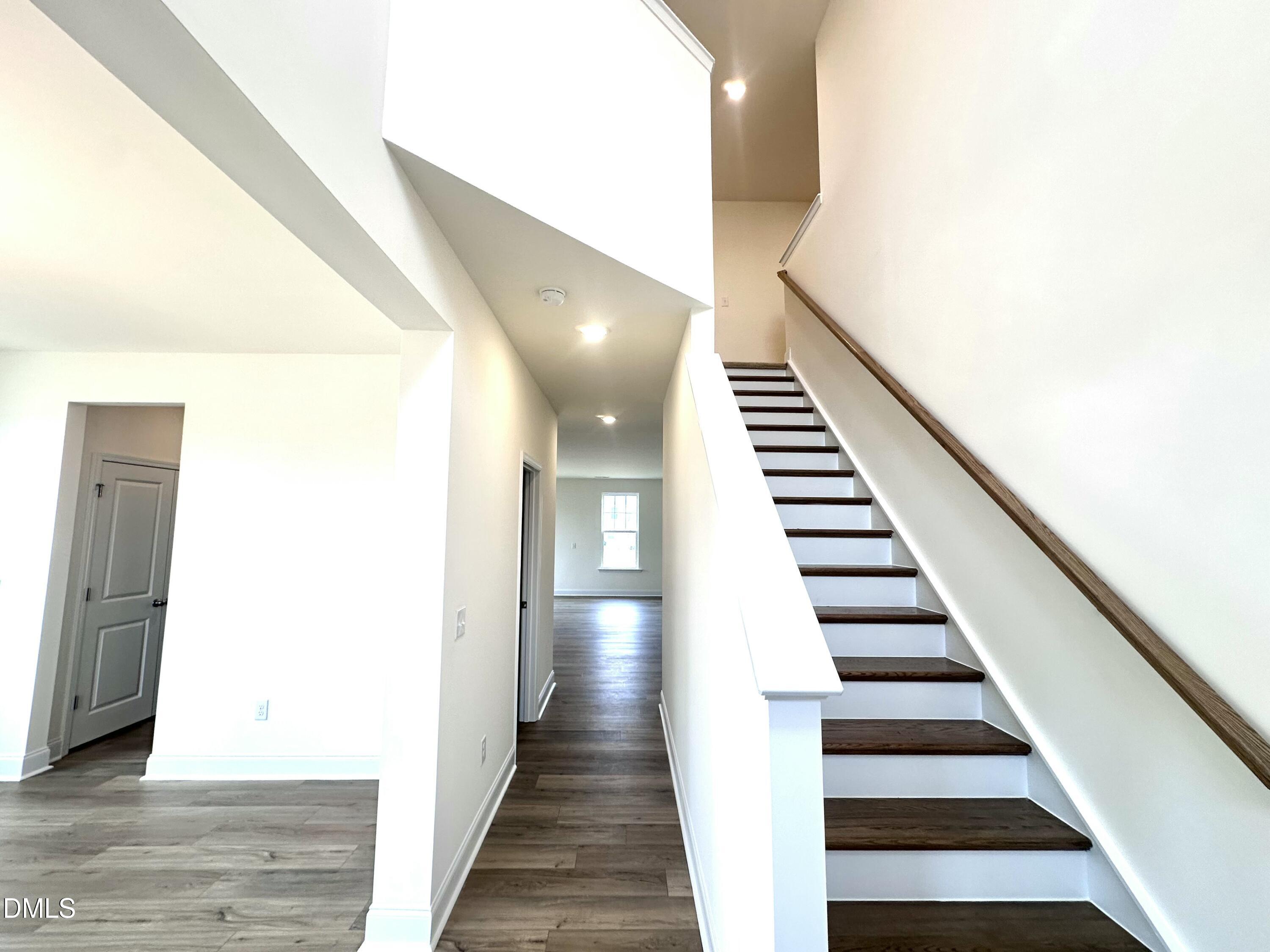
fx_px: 514
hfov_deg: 102.1
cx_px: 635
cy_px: 476
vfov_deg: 85.7
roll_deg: -0.5
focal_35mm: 14
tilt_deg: +6.0
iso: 80
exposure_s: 1/120
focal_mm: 2.22
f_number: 2.2
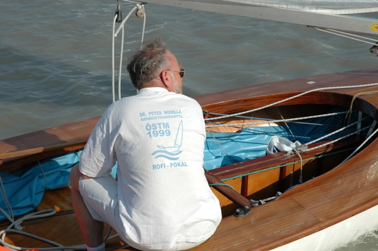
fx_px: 1102
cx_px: 189
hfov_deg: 19.5
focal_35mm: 105
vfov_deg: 13.0
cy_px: 126
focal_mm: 70
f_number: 10
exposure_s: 1/400
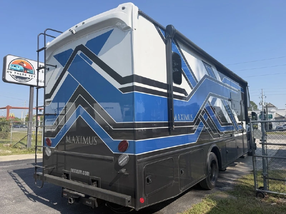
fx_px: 198
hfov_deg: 71.6
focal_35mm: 24
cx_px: 143
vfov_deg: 56.8
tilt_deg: +4.3
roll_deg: -0.4
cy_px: 107
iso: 80
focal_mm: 6.76
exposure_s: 1/3759
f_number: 1.78
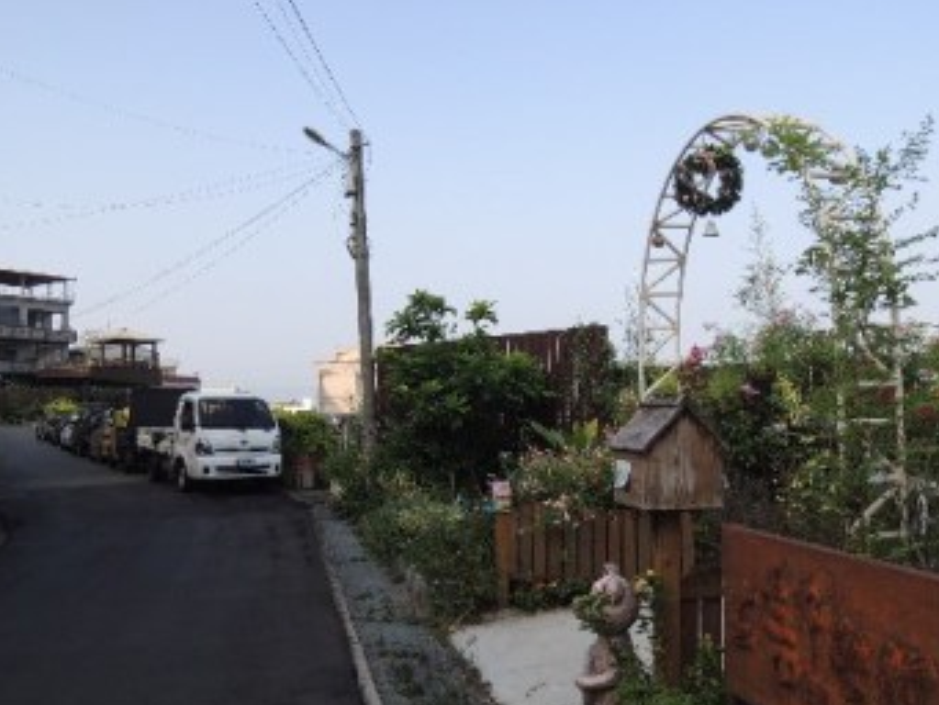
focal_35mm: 30
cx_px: 515
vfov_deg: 46.8
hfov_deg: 59.8
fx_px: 814
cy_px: 369
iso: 100
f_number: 2.8
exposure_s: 1/640
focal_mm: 4.3
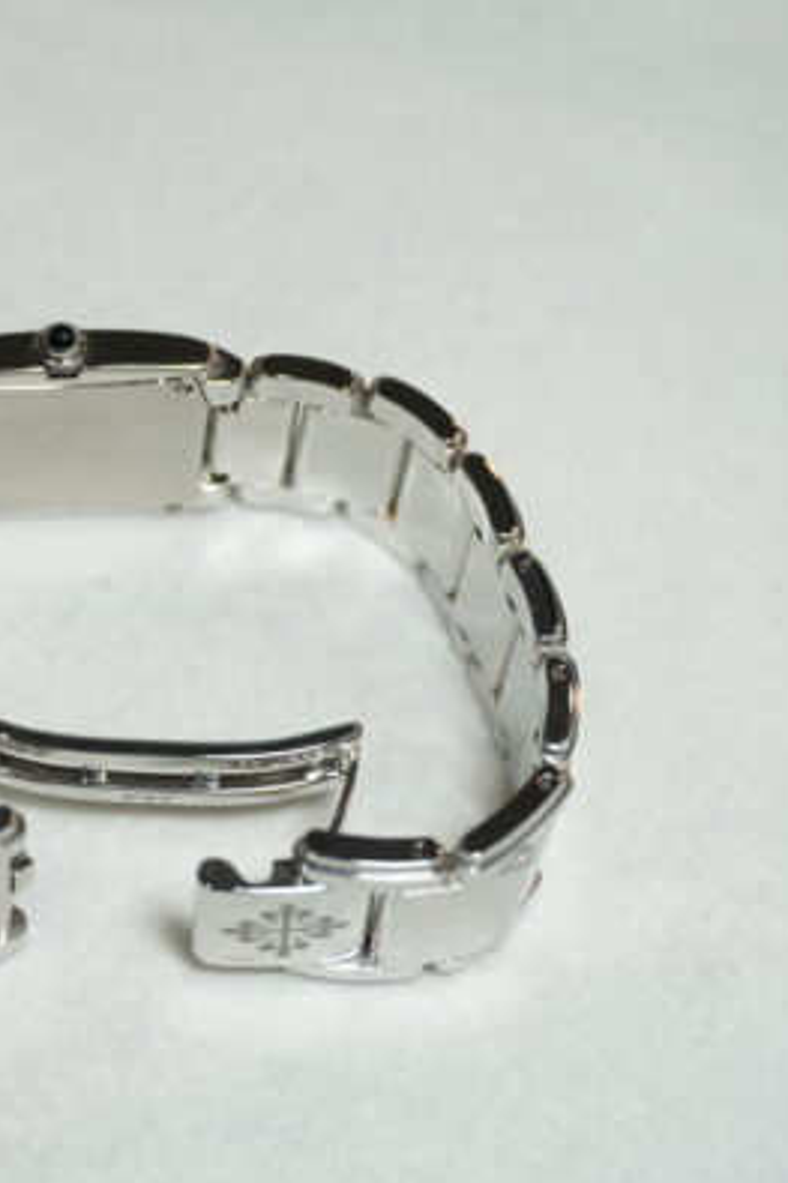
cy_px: 593
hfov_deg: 16.6
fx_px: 2694
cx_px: 195
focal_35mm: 82
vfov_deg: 24.8
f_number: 5.6
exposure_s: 1/60
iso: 400
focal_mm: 36
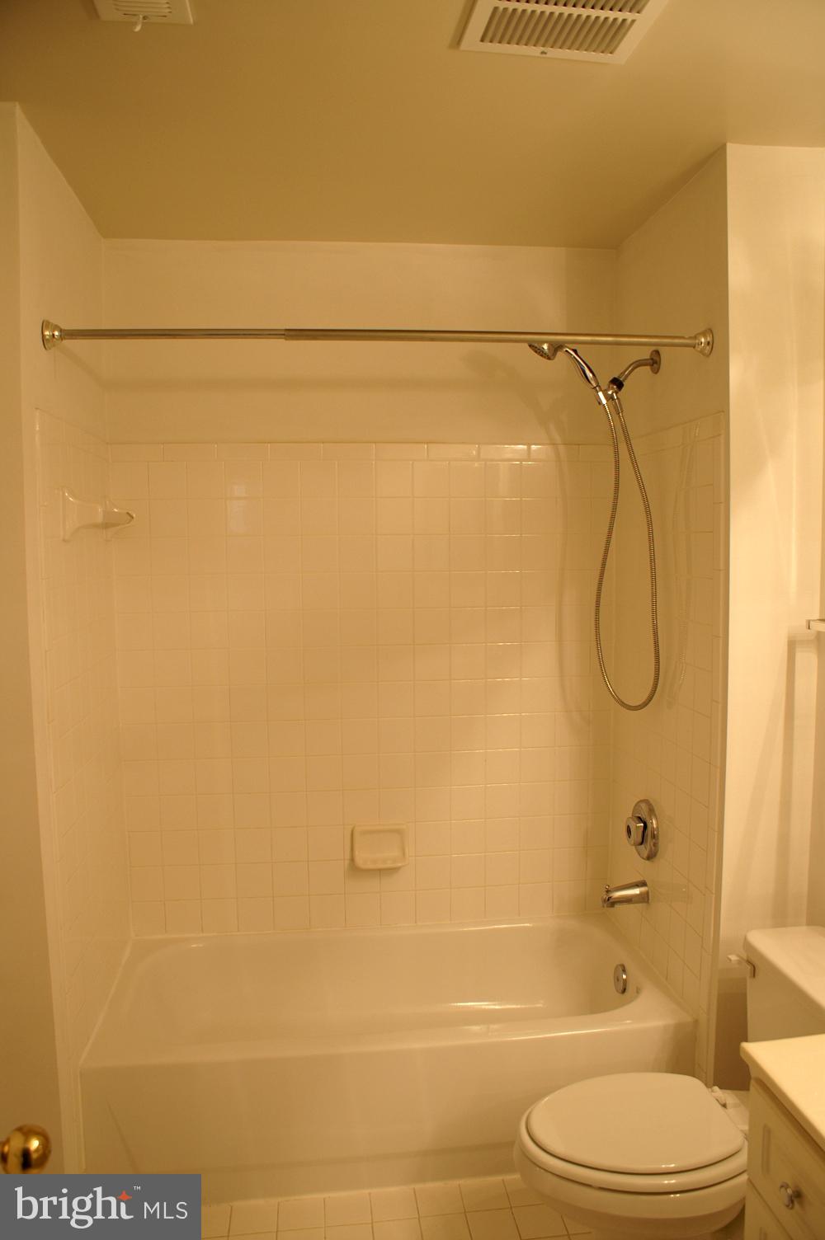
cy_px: 620
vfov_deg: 67.4
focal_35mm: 27
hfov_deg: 47.8
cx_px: 412
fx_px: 930
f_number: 3.5
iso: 160
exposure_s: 1/30
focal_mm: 18
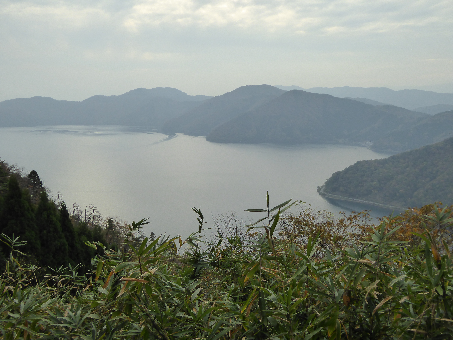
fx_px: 510
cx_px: 226
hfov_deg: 47.9
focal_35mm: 39
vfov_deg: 36.8
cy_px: 170
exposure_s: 1/500
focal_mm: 6.7
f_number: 3.7
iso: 200
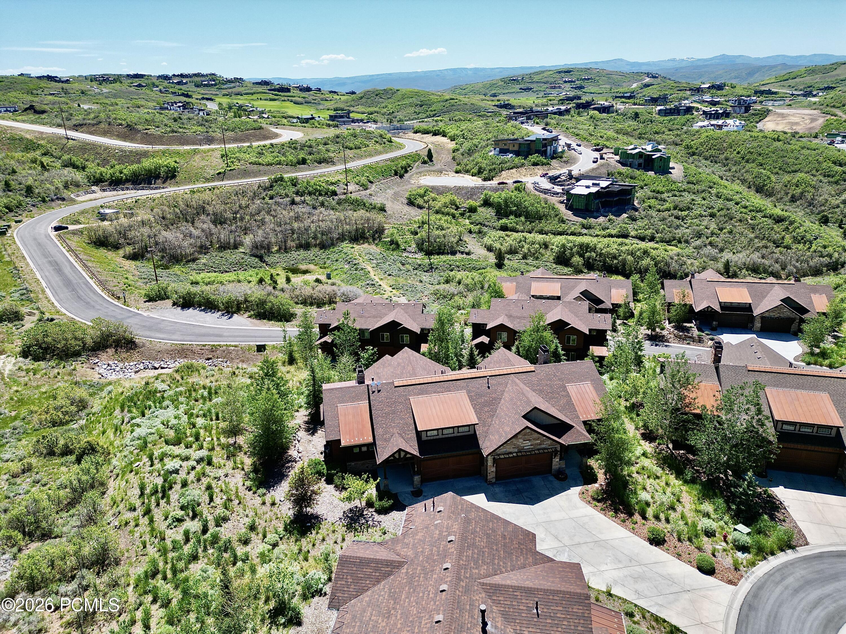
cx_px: 423
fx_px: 587
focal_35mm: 24
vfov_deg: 56.8
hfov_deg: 71.6
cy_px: 317
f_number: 1.7
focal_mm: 6.72
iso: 200
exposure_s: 1/2500
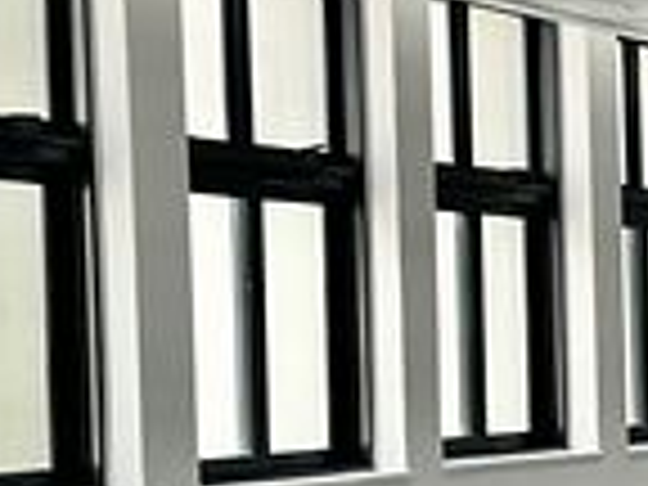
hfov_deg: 14.4
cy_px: 382
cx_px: 778
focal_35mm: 133
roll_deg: +1.1
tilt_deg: -1.3
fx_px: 2490
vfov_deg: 11.1
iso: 64
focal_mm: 6.76
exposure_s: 1/142
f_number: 1.78
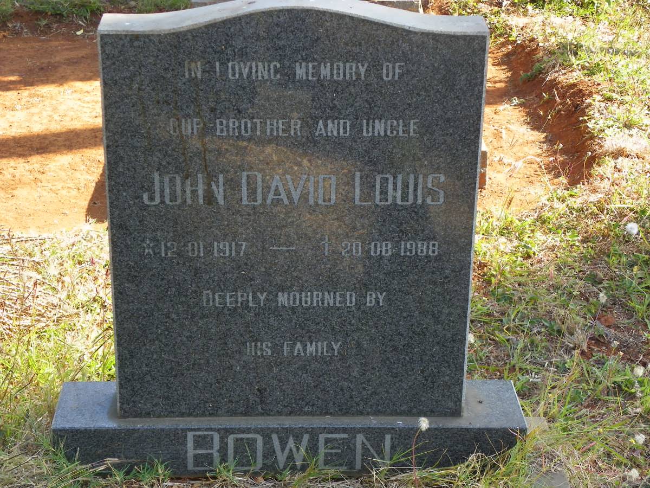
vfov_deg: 20.2
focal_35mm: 73
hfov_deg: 26.7
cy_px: 244
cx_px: 325
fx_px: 1371
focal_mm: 13
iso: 64
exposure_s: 1/80
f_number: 3.5
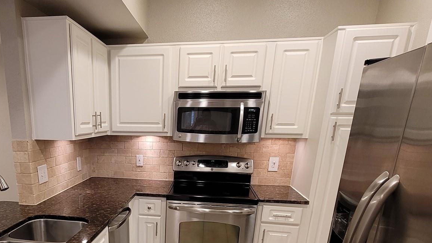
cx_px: 144
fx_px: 286
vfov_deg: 41.7
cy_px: 226
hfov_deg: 71.8
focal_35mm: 25
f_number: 2.2
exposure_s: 1/60
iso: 250
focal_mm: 2.2
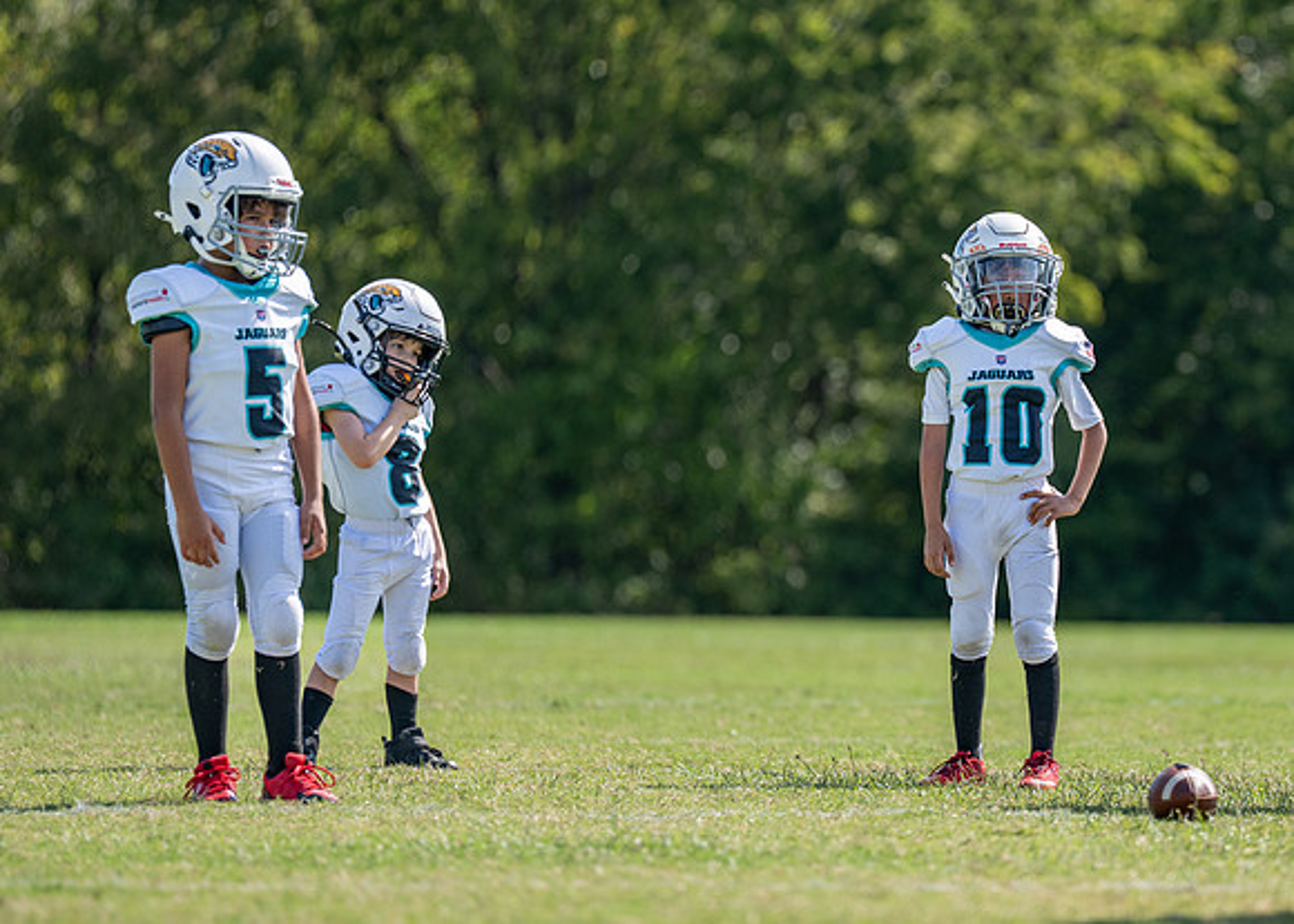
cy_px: 455
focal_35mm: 314
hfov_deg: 6.4
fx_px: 11526
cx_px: 1001
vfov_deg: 4.6
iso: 200
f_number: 2.8
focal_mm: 200
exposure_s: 1/2500
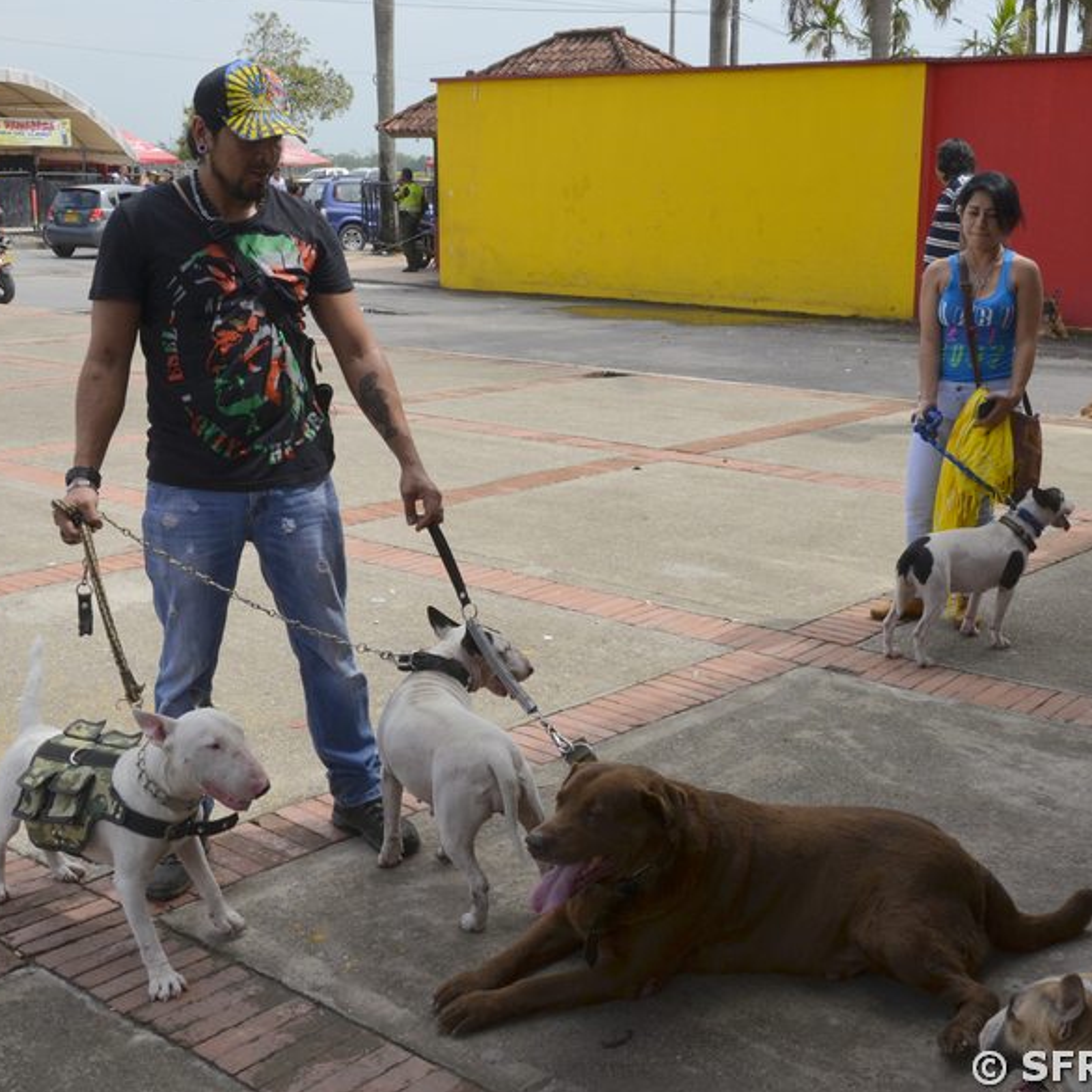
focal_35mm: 43
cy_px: 544
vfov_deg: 39.2
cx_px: 606
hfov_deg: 39.1
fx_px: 1535
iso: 640
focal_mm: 22
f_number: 13
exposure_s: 1/640
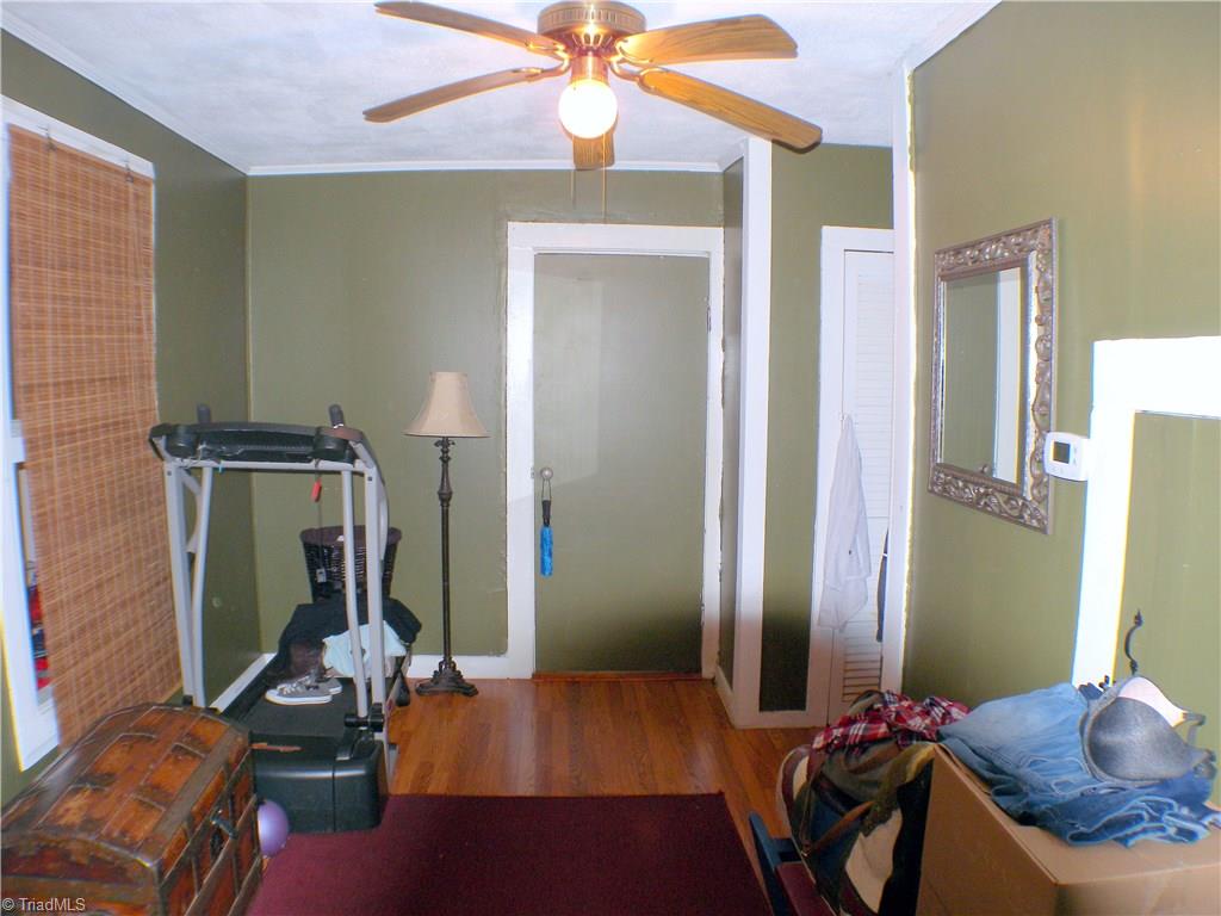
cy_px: 458
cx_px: 610
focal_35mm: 34
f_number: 3
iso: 125
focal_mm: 7.3
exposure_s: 1/60
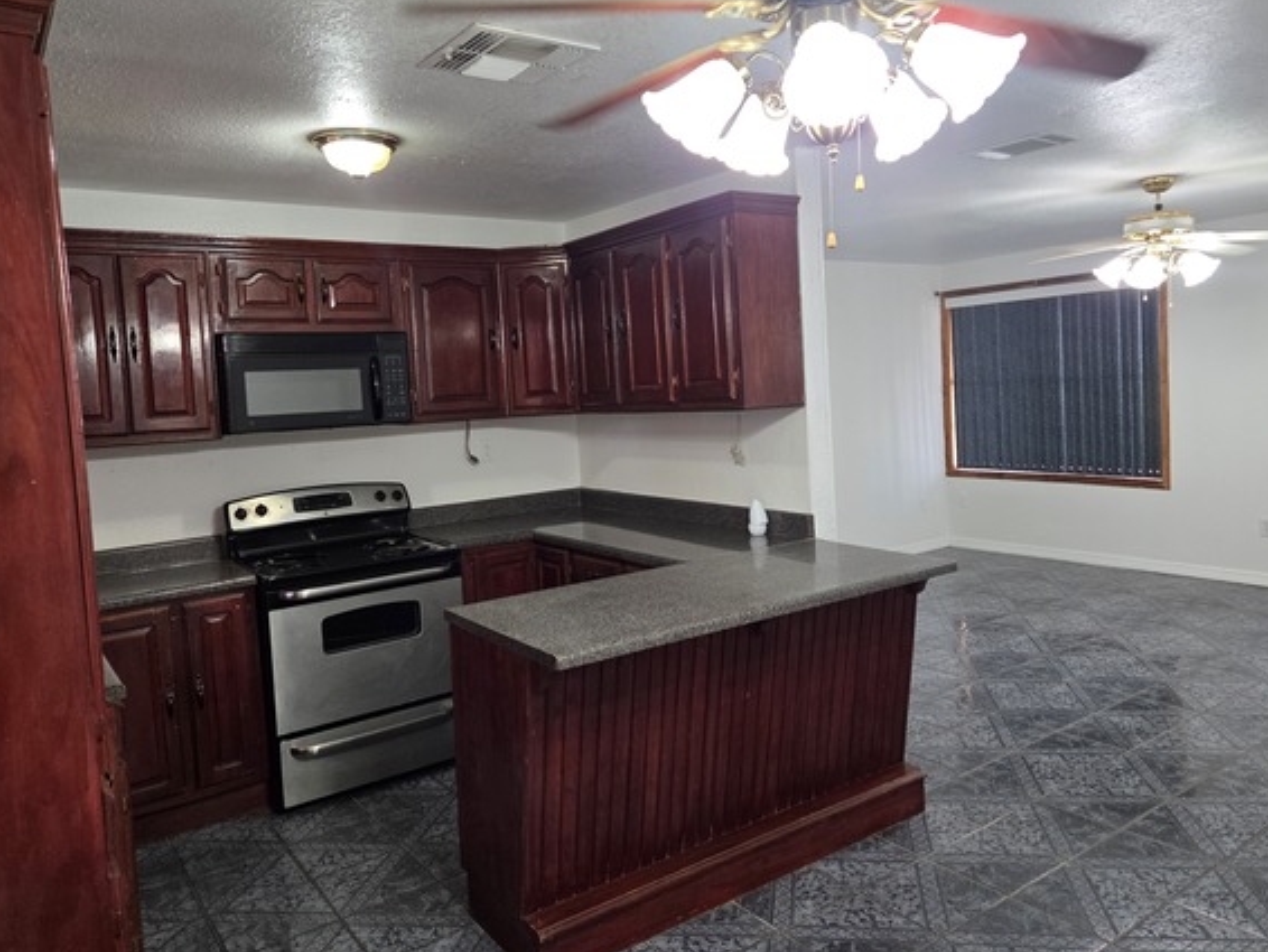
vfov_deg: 53.0
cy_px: 437
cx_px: 688
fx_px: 953
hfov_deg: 67.2
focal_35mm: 26
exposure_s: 1/120
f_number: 1.8
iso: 250
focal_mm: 5.4
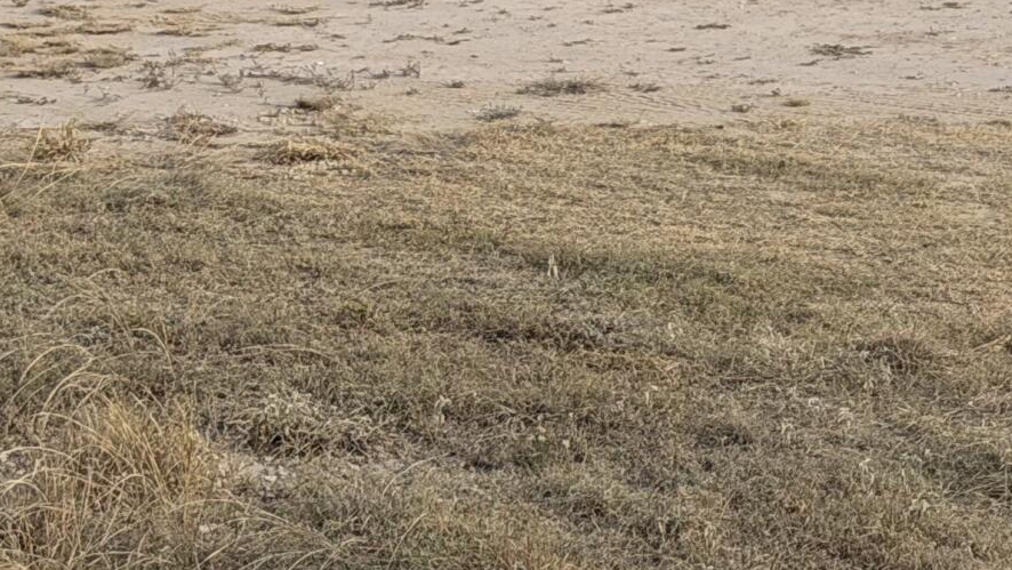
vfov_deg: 6.6
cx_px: 1075
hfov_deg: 12.0
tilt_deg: -1.0
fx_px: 4751
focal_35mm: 177
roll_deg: +0.3
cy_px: -629
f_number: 1.78
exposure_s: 1/3704
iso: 64
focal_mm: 6.76
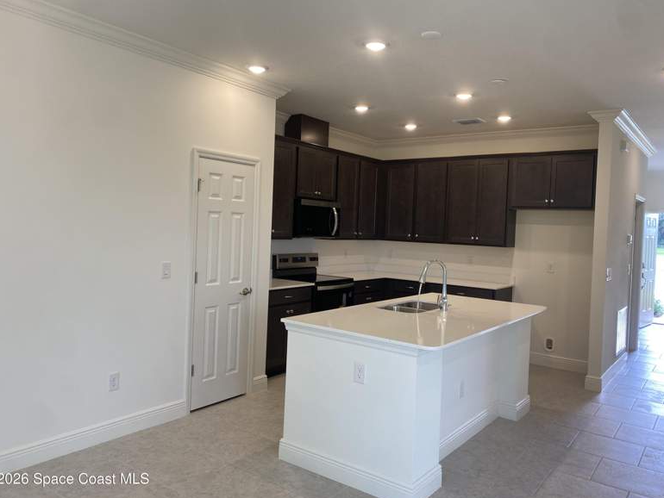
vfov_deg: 51.4
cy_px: 244
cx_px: 329
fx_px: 518
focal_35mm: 27
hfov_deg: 65.3
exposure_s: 1/120
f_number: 1.8
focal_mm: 4.25
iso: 80
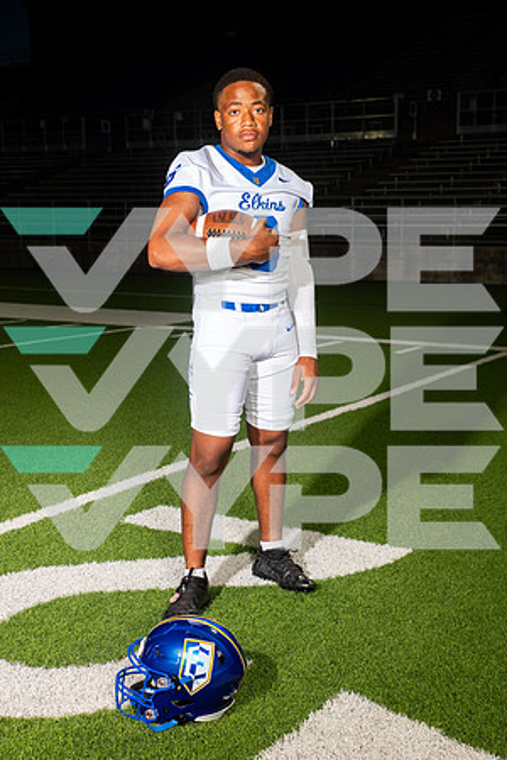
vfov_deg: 41.1
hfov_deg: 28.1
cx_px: 254
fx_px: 1014
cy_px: 380
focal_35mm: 48
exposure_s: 1/320
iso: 800
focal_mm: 48
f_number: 7.1
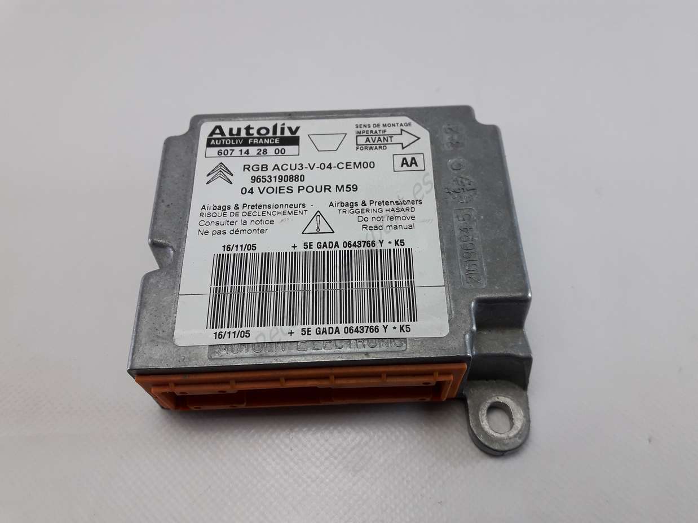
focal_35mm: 28
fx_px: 564
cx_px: 349
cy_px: 262
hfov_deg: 63.5
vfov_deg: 49.7
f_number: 1.9
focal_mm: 3.7
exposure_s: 1/100
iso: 64
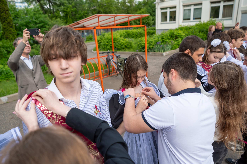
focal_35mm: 25
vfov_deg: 51.7
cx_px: 121
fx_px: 170
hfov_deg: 72.1
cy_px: 82
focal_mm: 24
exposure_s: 1/800
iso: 160
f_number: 3.5
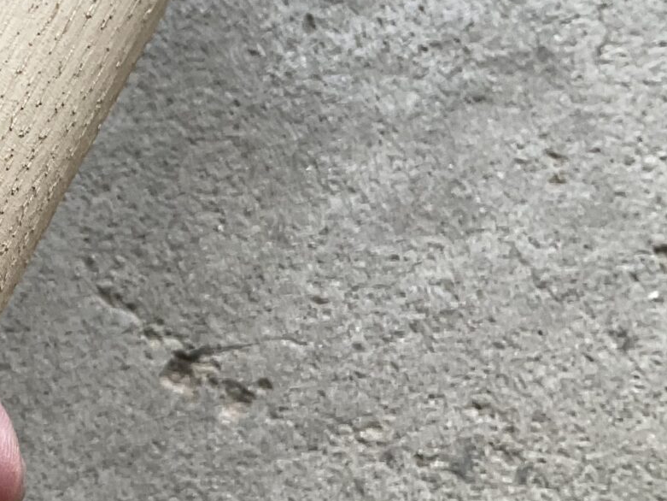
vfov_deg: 15.5
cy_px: 349
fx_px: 1831
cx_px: -246
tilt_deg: -72.5
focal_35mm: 95
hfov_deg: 18.9
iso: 32
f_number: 1.8
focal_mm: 3
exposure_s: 1/122
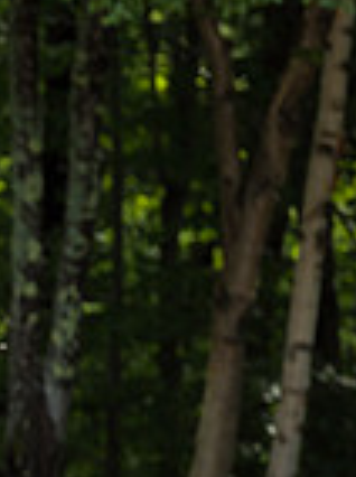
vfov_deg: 3.0
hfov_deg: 2.2
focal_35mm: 670
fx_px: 9215
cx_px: -571
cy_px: 556
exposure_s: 1/400
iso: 200
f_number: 5.6
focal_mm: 170
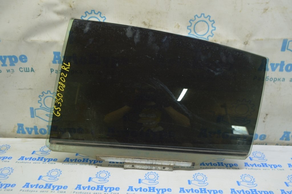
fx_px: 267
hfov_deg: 57.3
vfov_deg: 39.9
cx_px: 146
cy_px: 97
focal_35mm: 33
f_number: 5.6
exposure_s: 1/20
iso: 400
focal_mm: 22
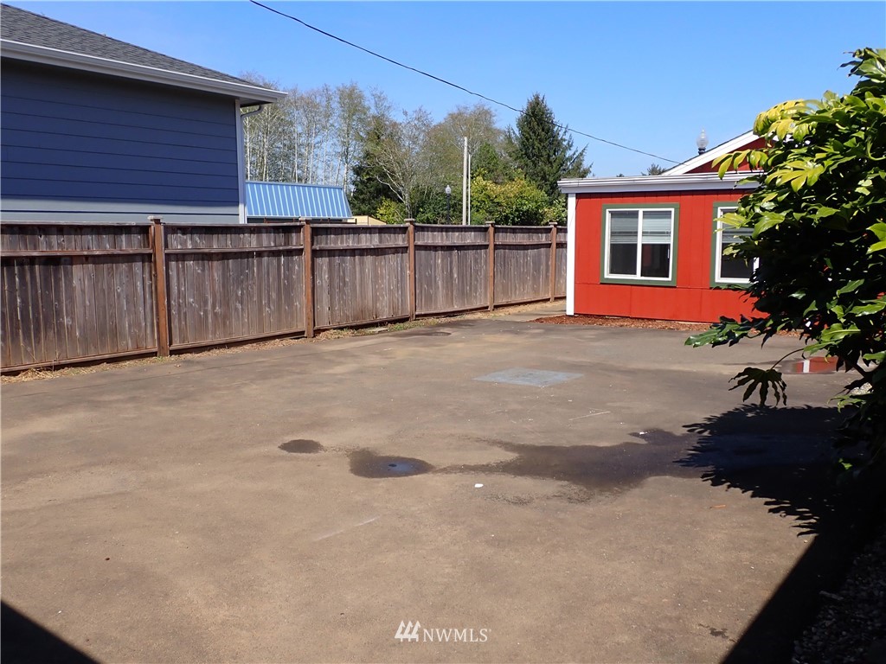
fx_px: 768
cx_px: 443
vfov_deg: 46.8
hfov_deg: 60.0
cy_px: 332
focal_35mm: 30
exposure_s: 1/160
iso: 100
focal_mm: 5.4
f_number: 9
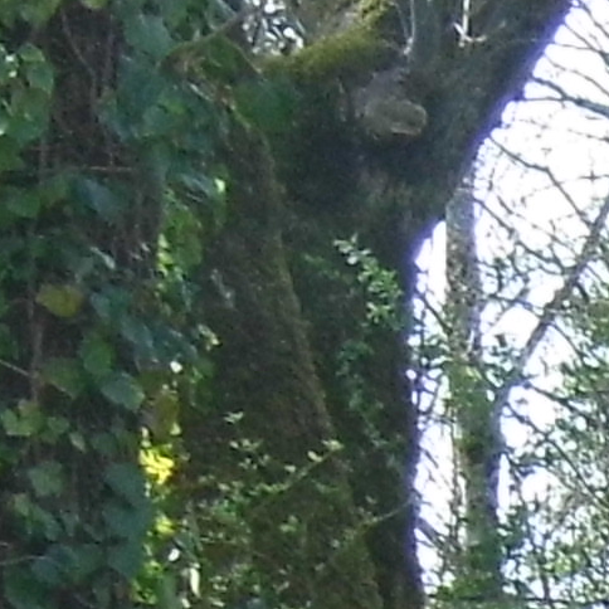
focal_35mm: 488
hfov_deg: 3.4
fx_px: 9713
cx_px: 2729
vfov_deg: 3.5
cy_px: 1871
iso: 100
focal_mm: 10.4
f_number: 3.9
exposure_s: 1/250
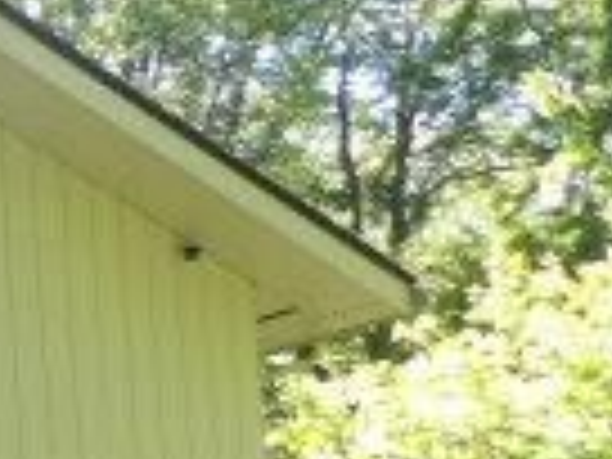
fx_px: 1998
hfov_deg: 14.1
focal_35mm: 113
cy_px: 778
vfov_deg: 12.2
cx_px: -680
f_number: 3.2
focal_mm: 4.3
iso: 100
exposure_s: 1/155
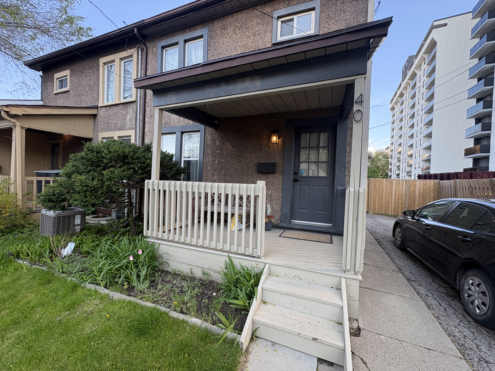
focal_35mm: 14
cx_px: 248
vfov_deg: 85.7
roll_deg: -2.3
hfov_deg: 102.1
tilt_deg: -0.4
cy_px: 186
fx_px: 200
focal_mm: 2.22
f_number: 2.2
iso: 64
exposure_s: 1/123
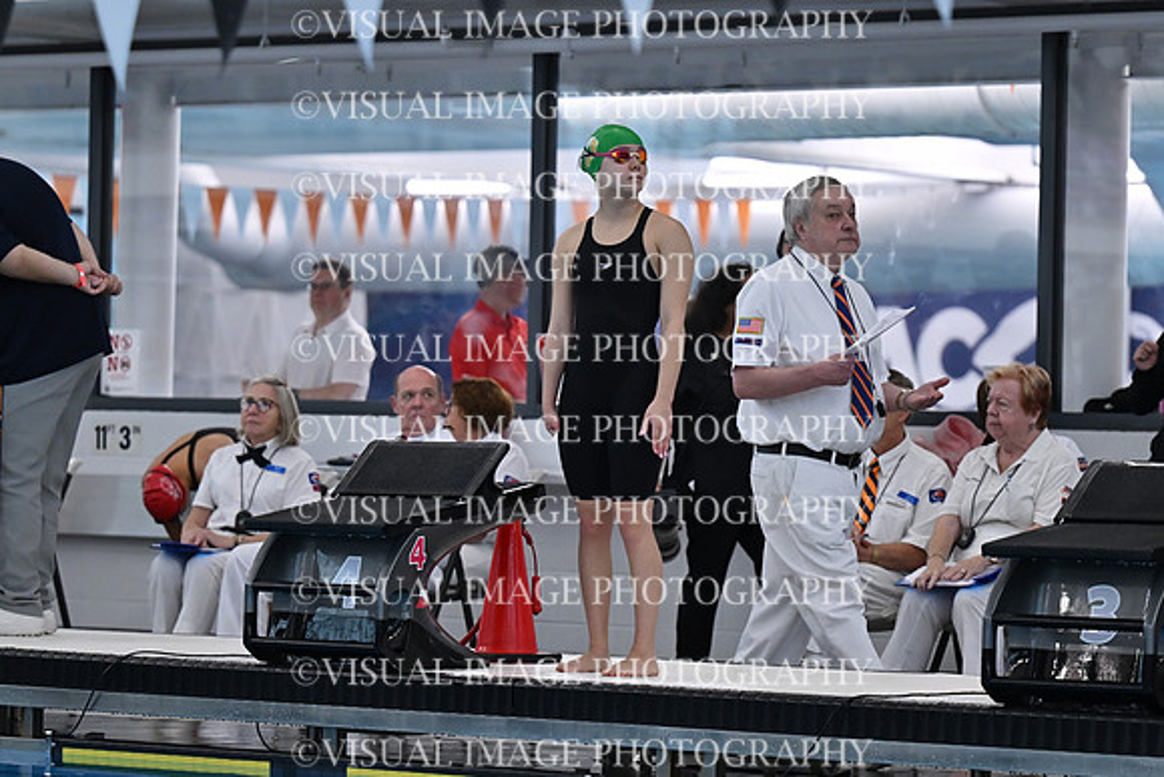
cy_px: 388
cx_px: 582
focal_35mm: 156
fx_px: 5045
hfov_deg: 13.2
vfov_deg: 8.8
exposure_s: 1/1000
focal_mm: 104
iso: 1000
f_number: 2.8
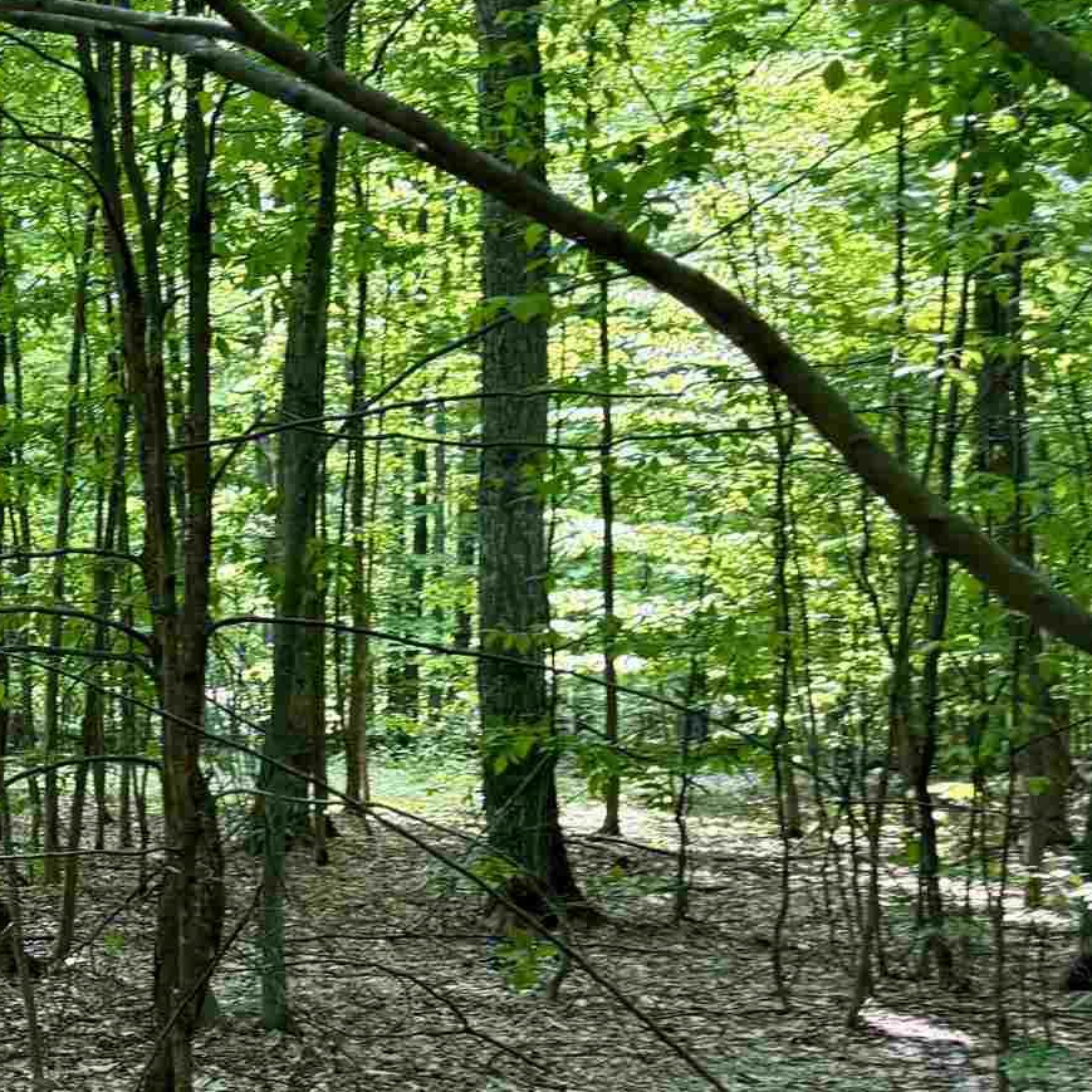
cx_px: -740
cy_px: 635
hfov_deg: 18.9
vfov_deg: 23.0
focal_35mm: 75
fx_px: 2677
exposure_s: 1/232
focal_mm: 6.76
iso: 100
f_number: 1.78
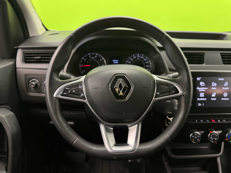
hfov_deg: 71.6
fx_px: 160
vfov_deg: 56.8
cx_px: 116
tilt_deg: -23.9
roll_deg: -0.7
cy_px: 86
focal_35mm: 24
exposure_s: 1/50
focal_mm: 6.76
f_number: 1.78
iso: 250
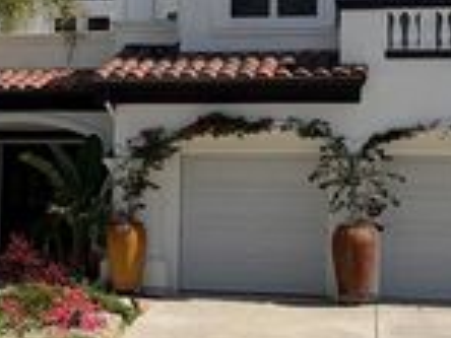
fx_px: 1055
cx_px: 180
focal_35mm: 81
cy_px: 102
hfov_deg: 24.1
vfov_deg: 18.1
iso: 80
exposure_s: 1/4975
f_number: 1.78
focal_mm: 6.76
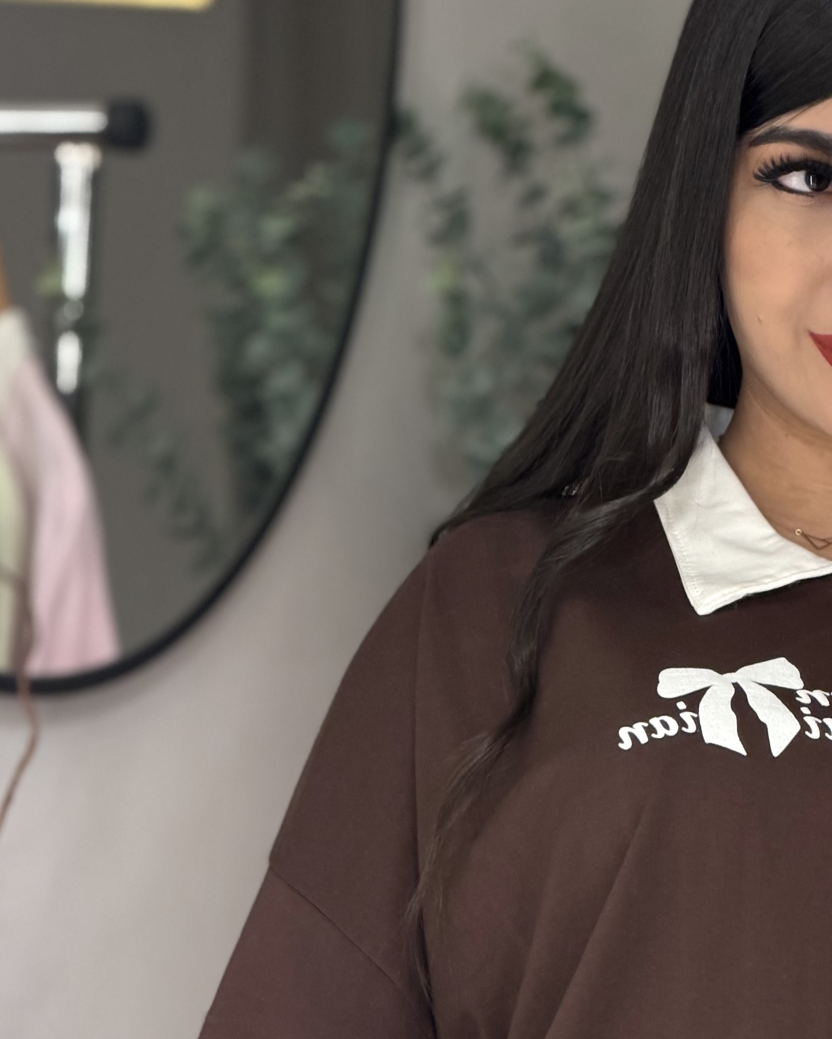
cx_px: 746
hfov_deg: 7.3
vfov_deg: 9.1
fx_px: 6494
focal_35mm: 211
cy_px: 855
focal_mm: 16.89
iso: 64
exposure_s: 1/100
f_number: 2.8
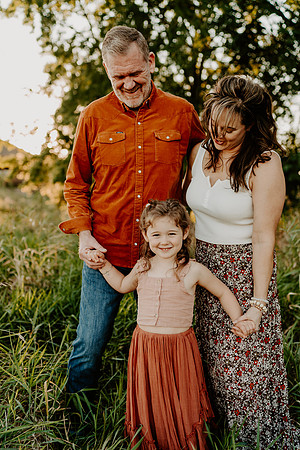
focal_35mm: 35
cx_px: 150
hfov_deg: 37.9
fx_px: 437
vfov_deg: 54.4
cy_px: 225
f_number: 2
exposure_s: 1/320
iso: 100
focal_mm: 35
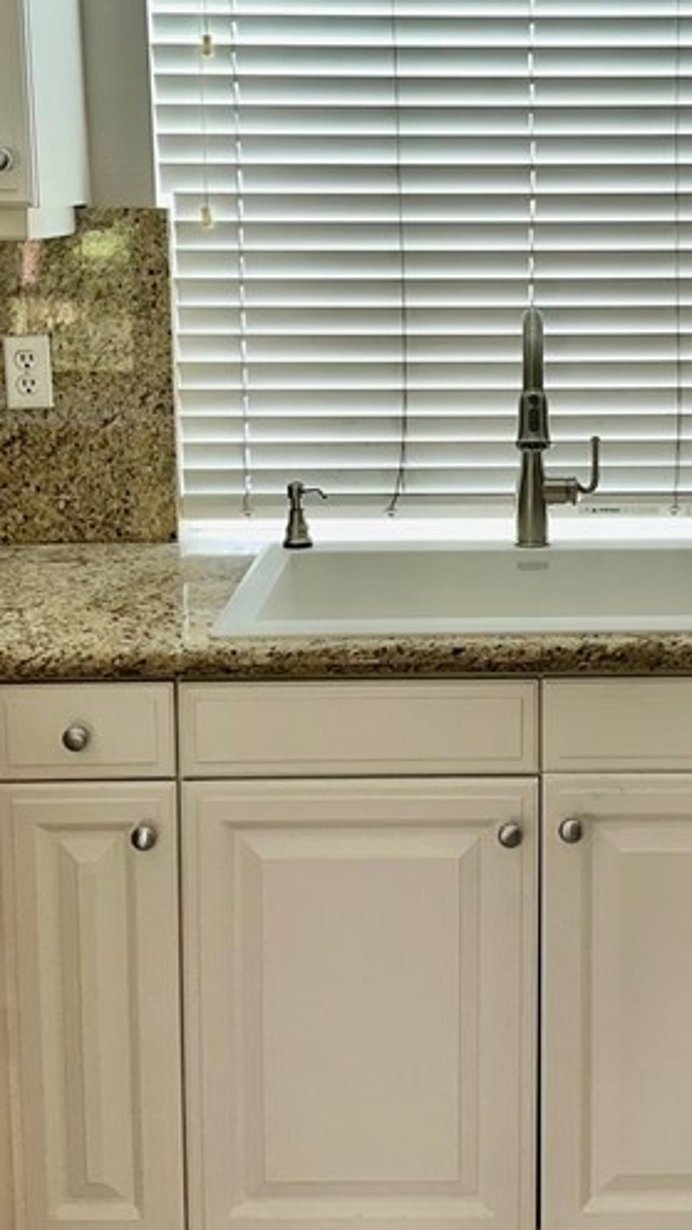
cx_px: 561
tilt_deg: -8.2
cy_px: 434
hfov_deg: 21.9
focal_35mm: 54
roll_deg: -0.5
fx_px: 1762
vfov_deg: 38.2
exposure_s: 1/77
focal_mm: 6.86
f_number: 1.78
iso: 50
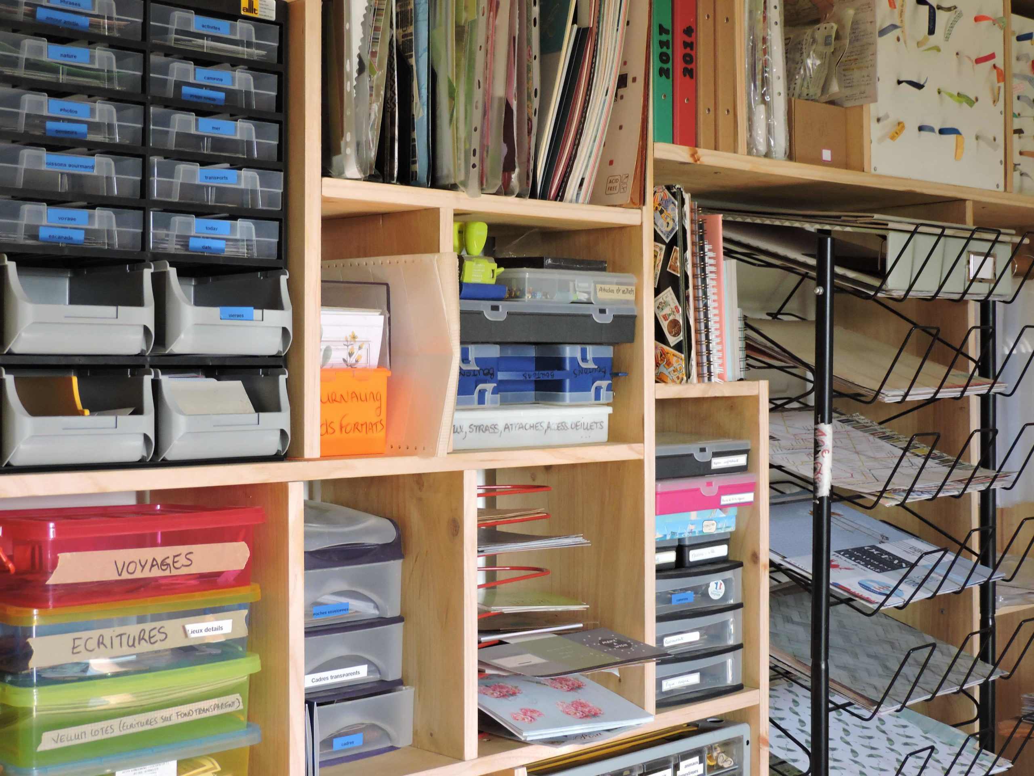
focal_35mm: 50
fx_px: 1494
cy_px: 388
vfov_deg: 29.1
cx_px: 517
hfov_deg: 38.2
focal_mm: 8.9
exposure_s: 1/50
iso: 400
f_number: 3.6
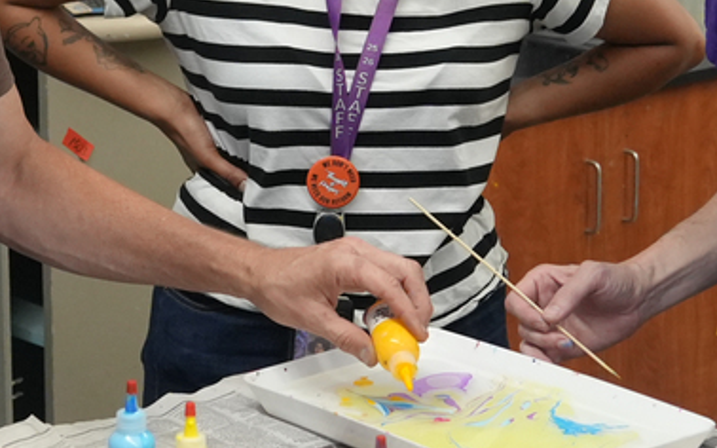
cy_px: 10
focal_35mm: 116
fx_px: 2266
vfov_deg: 11.2
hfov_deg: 18.0
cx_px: 273
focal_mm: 28
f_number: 4
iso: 3200
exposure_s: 1/160
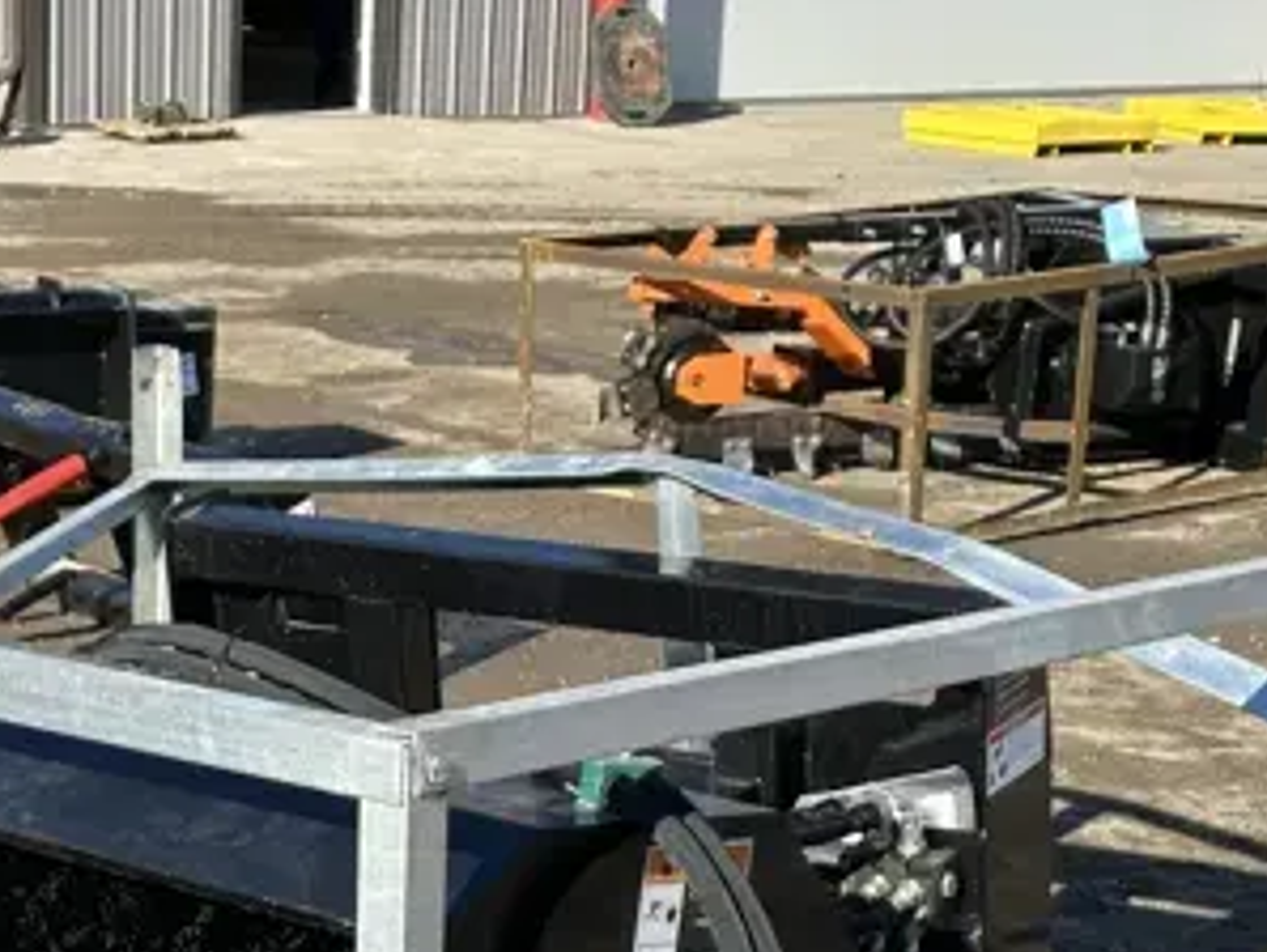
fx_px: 3773
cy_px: 948
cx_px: 230
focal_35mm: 103
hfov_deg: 18.9
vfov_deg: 14.2
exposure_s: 1/2070
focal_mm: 6.86
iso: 64
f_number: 1.78
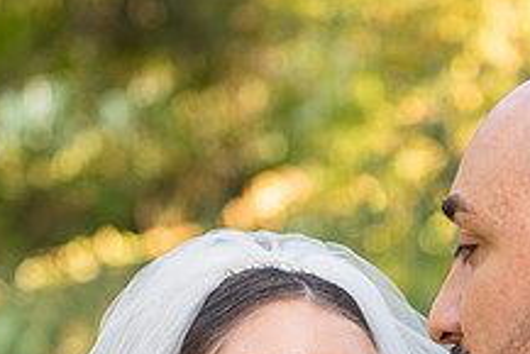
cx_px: 364
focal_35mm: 187
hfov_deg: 11.0
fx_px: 2755
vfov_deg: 7.3
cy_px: 465
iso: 320
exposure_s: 1/500
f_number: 3.5
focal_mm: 70
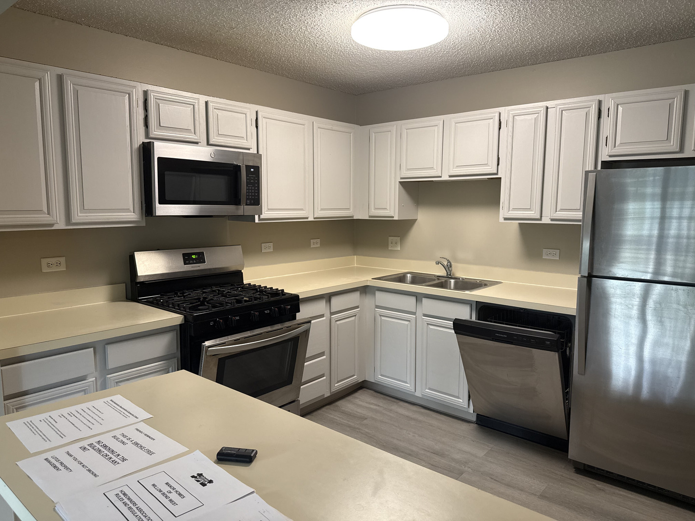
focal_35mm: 24
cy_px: 260
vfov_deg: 56.8
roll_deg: -0.1
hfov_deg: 71.6
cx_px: 348
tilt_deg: -6.9
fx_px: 482
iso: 160
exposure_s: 1/60
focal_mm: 6.76
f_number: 1.78
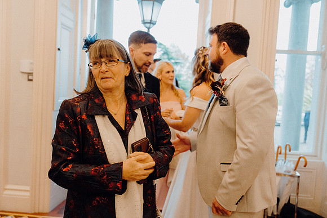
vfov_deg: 42.3
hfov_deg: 60.3
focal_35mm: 31
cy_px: 109
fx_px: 282
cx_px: 164
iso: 5000
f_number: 3.5
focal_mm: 31
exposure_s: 1/200
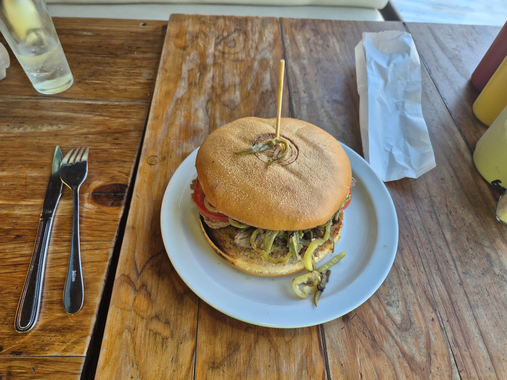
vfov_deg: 58.9
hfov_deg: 73.9
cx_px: 254
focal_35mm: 23
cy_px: 190
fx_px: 337
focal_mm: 5.4
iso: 80
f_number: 1.8
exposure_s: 1/100
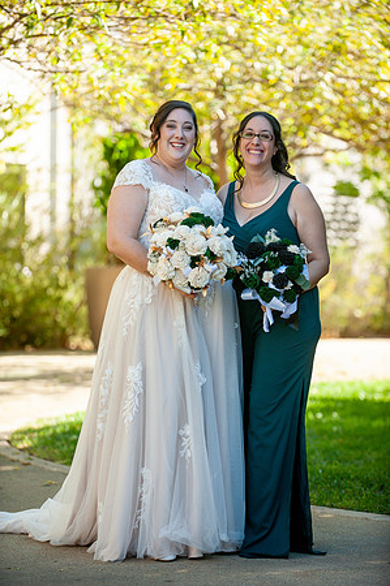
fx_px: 2199
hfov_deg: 10.1
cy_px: 293
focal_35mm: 135
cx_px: 195
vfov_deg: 15.2
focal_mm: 135
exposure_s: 1/1250
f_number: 3.5
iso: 400
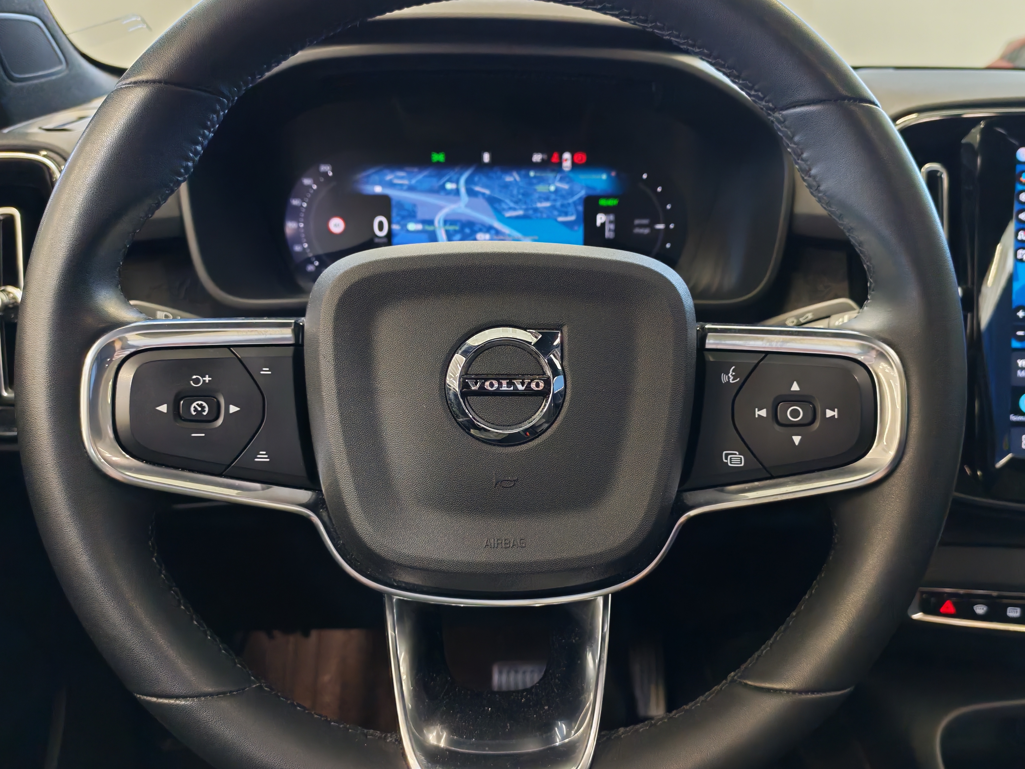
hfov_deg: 60.0
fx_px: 888
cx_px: 512
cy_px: 384
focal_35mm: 30
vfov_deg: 46.8
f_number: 1.9
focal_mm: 6.12
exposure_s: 1/100
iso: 1250
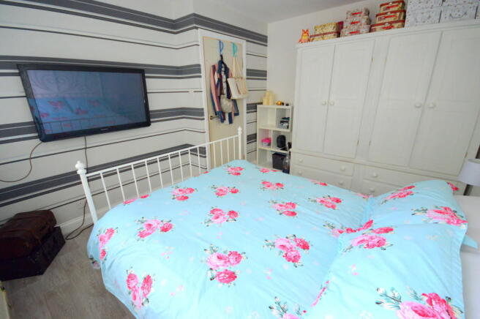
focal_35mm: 15
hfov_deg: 100.4
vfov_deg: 77.2
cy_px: 160
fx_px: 200
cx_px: 240
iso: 1100
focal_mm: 10
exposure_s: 1/60
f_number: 4
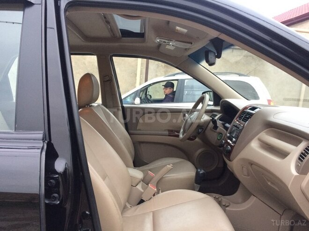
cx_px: 154
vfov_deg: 48.2
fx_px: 259
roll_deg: -5.9
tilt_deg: -3.9
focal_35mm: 29
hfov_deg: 61.7
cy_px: 116
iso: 160
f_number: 2.2
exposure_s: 1/33
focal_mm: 4.15
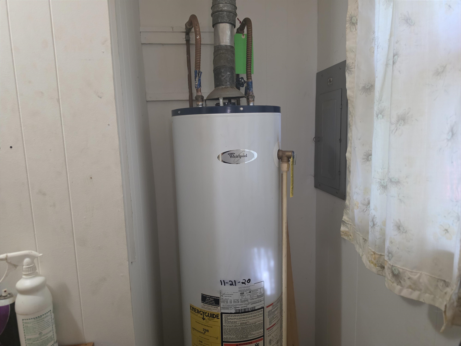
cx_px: 230
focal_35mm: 23
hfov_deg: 73.9
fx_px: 306
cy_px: 173
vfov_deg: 58.9
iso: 500
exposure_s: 1/120
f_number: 1.4
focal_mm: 6.5
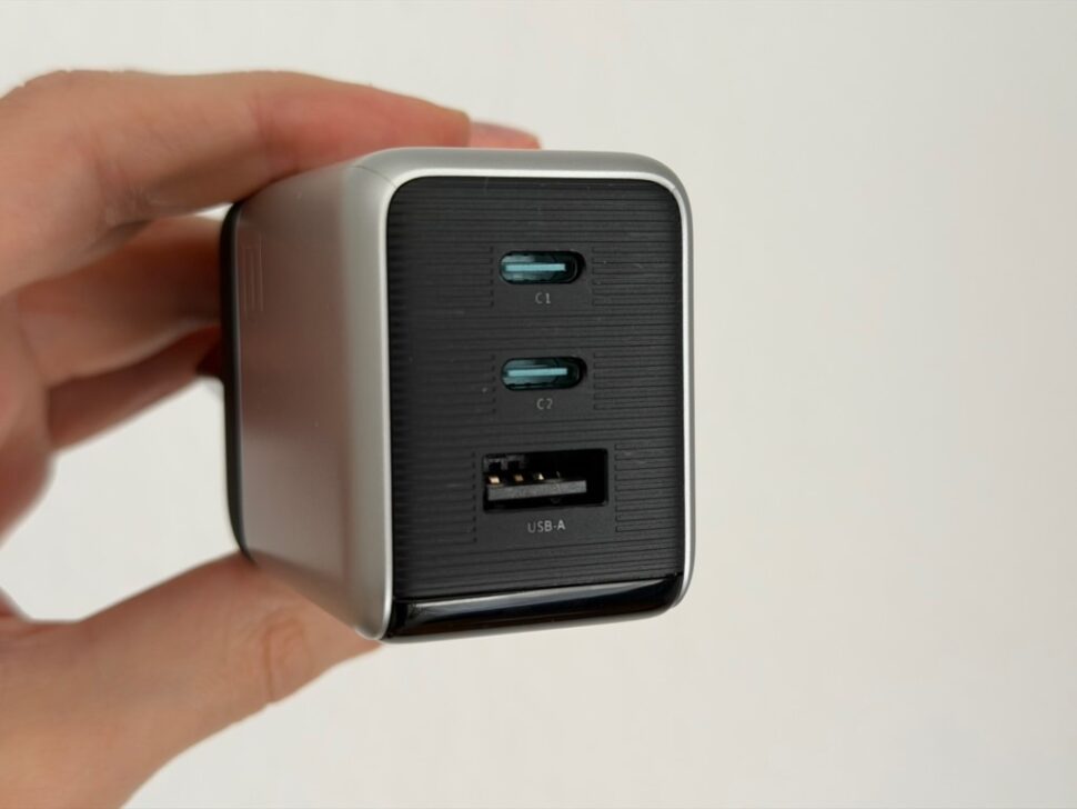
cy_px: 404
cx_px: 538
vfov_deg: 30.3
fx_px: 1494
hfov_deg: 39.6
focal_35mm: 48
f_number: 1.78
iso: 50
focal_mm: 6.76
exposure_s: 1/124
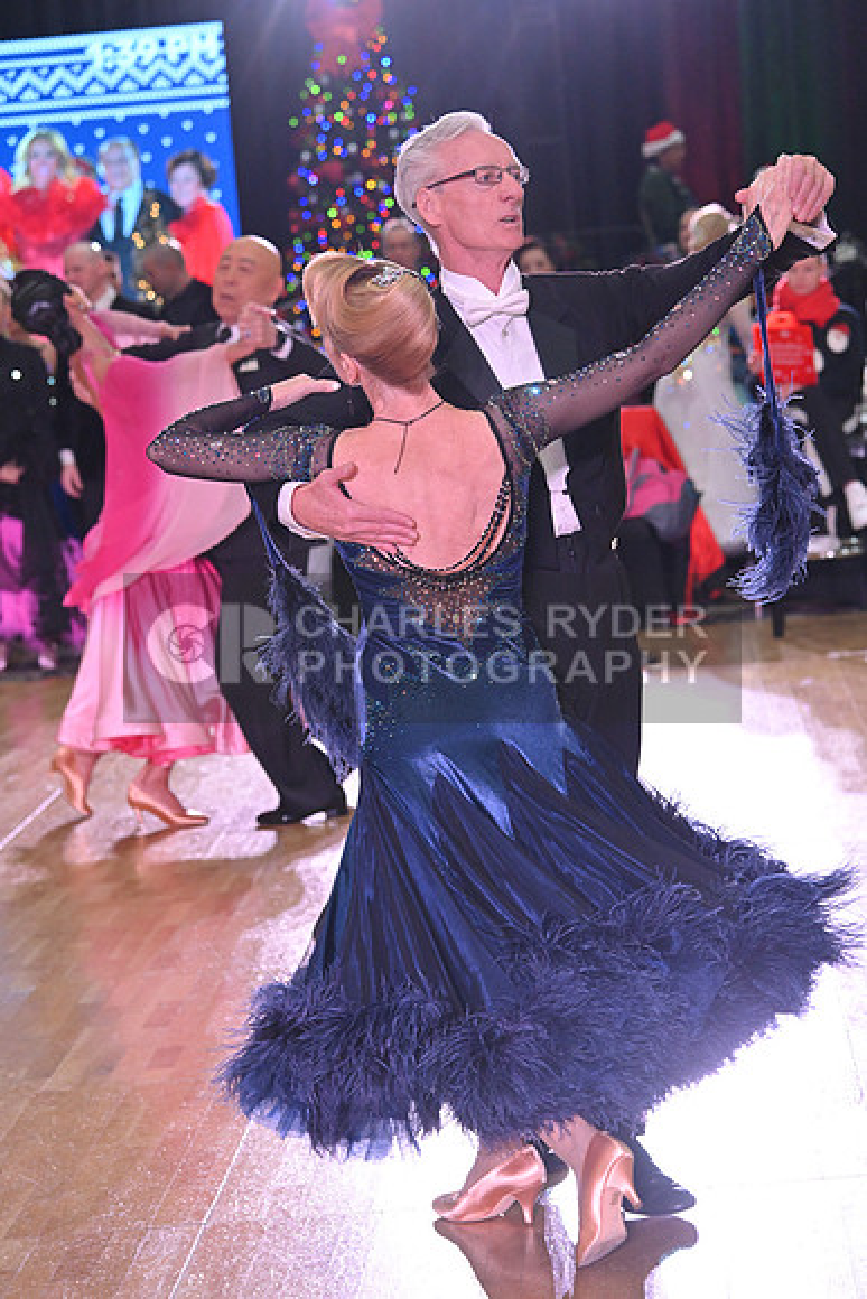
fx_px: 3610
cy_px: 650
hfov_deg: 13.7
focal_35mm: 100
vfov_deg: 20.4
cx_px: 434
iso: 3200
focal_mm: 100
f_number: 5.6
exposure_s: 1/400
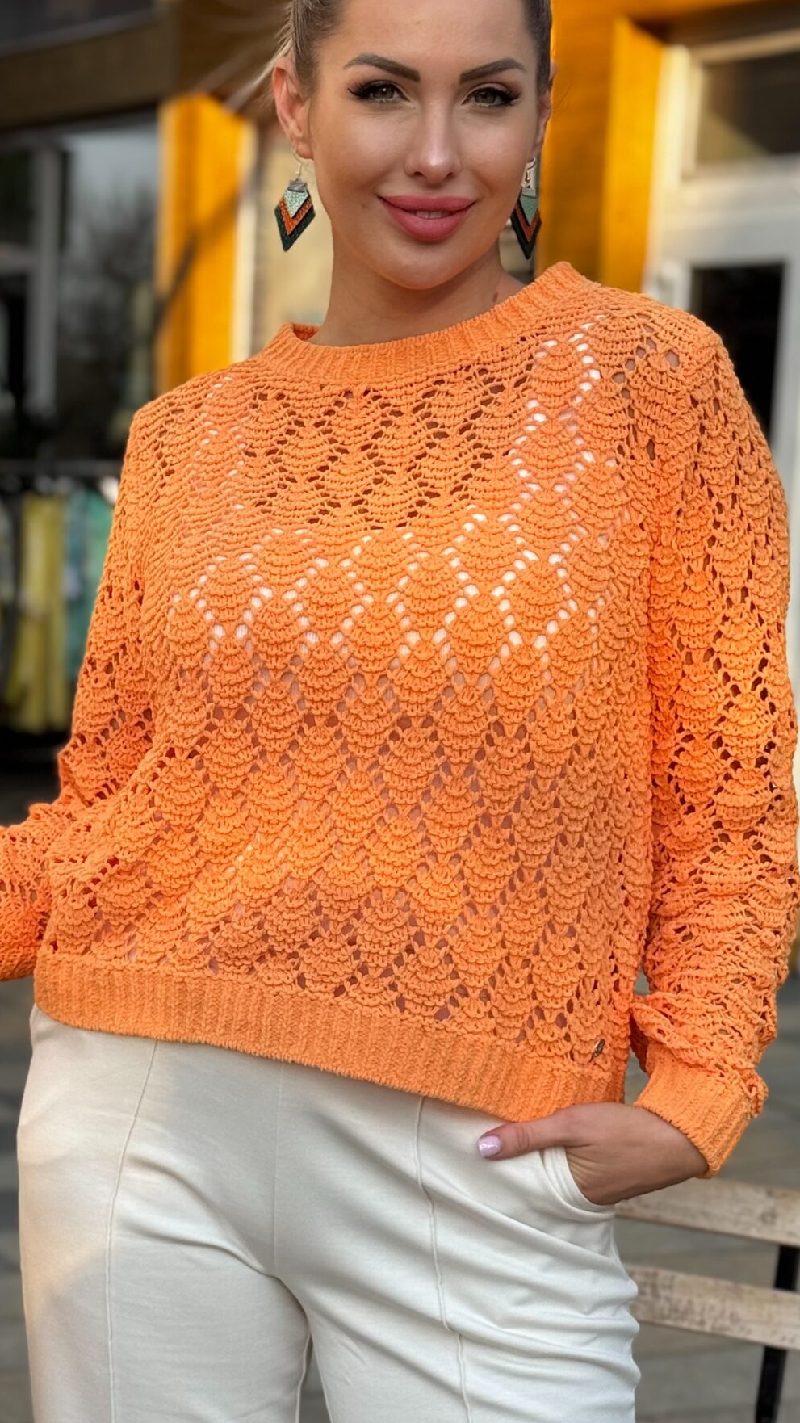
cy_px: 847
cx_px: 290
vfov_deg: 27.8
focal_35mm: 76
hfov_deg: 15.9
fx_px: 2866
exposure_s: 1/1193
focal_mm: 6.76
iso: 64
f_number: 1.78
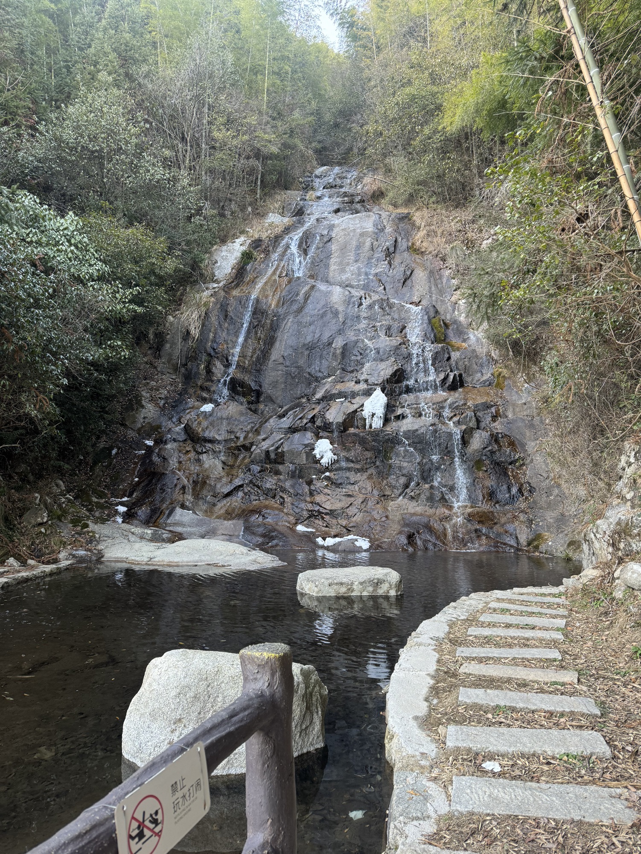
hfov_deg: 56.9
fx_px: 592
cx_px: 320
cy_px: 427
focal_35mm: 24
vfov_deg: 71.6
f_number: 1.78
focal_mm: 6.86
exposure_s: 1/121
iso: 125
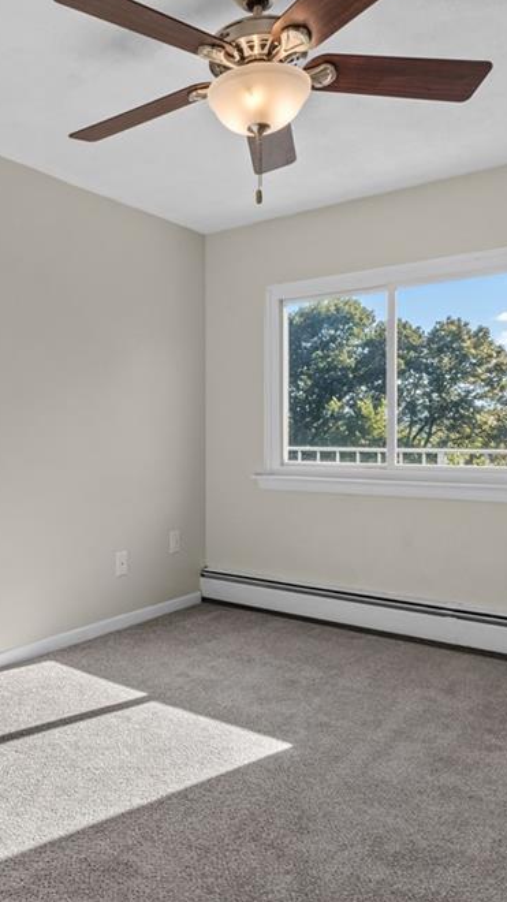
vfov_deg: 70.2
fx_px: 641
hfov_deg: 41.8
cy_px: 444
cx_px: 122
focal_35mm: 27
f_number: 7.1
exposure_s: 1/40
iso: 320
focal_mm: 11
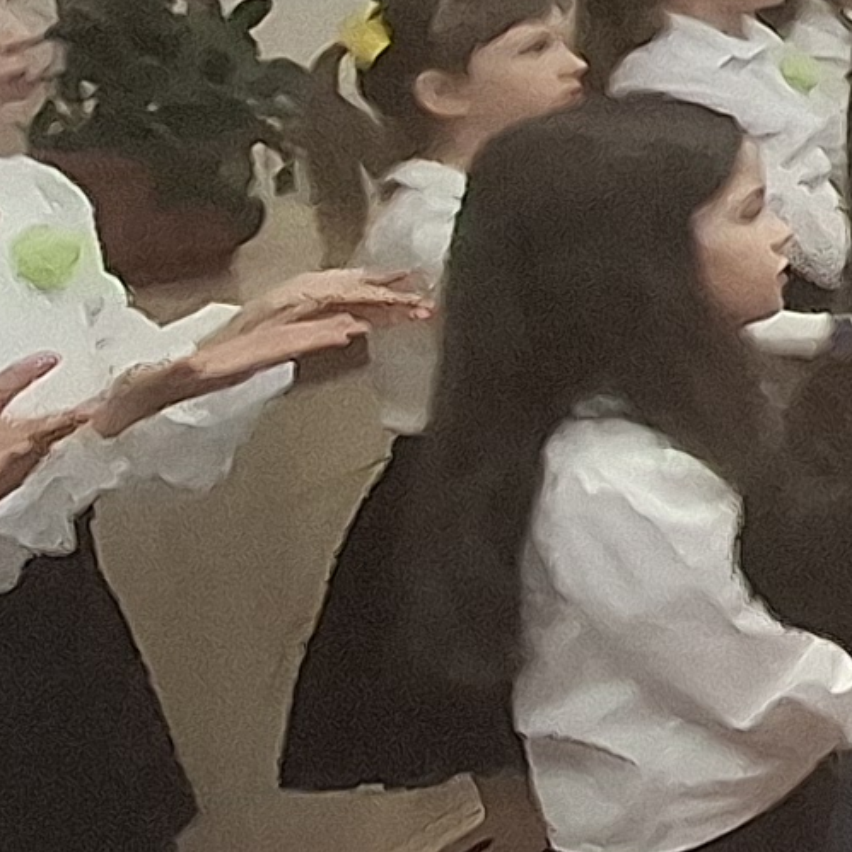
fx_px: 2618
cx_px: 2648
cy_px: -152
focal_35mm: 94
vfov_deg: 17.7
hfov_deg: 10.9
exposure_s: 1/50
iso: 200
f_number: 2.2
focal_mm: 1.74
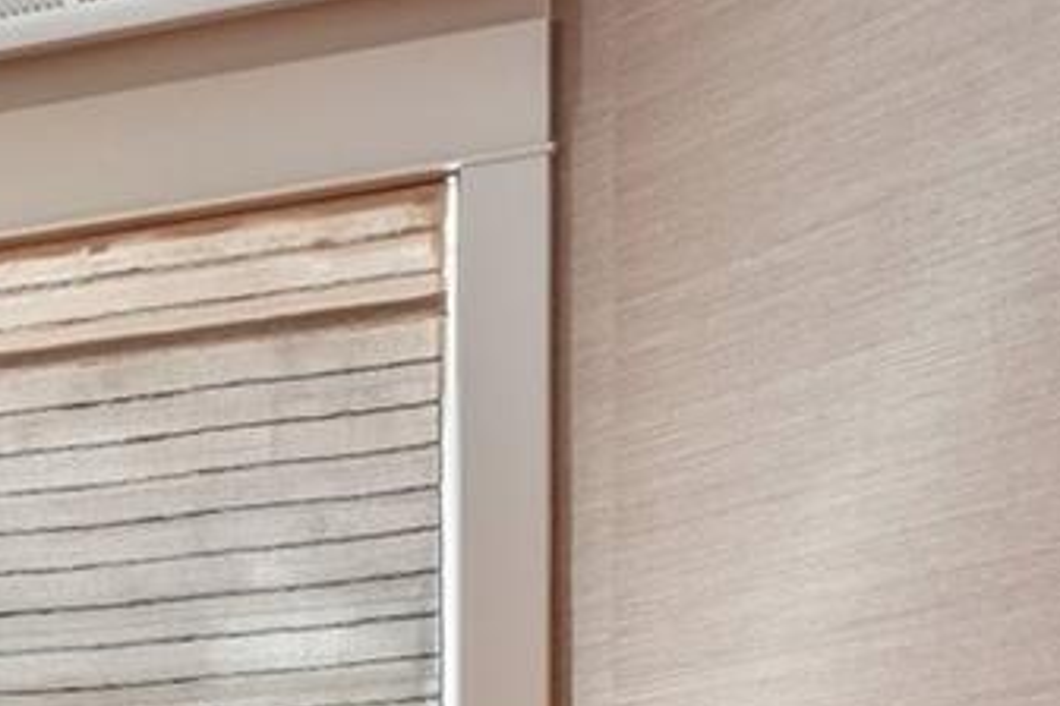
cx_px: -836
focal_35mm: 100
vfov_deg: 12.5
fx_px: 2944
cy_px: 1267
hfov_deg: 16.9
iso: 400
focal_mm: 14
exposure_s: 1/15
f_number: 8
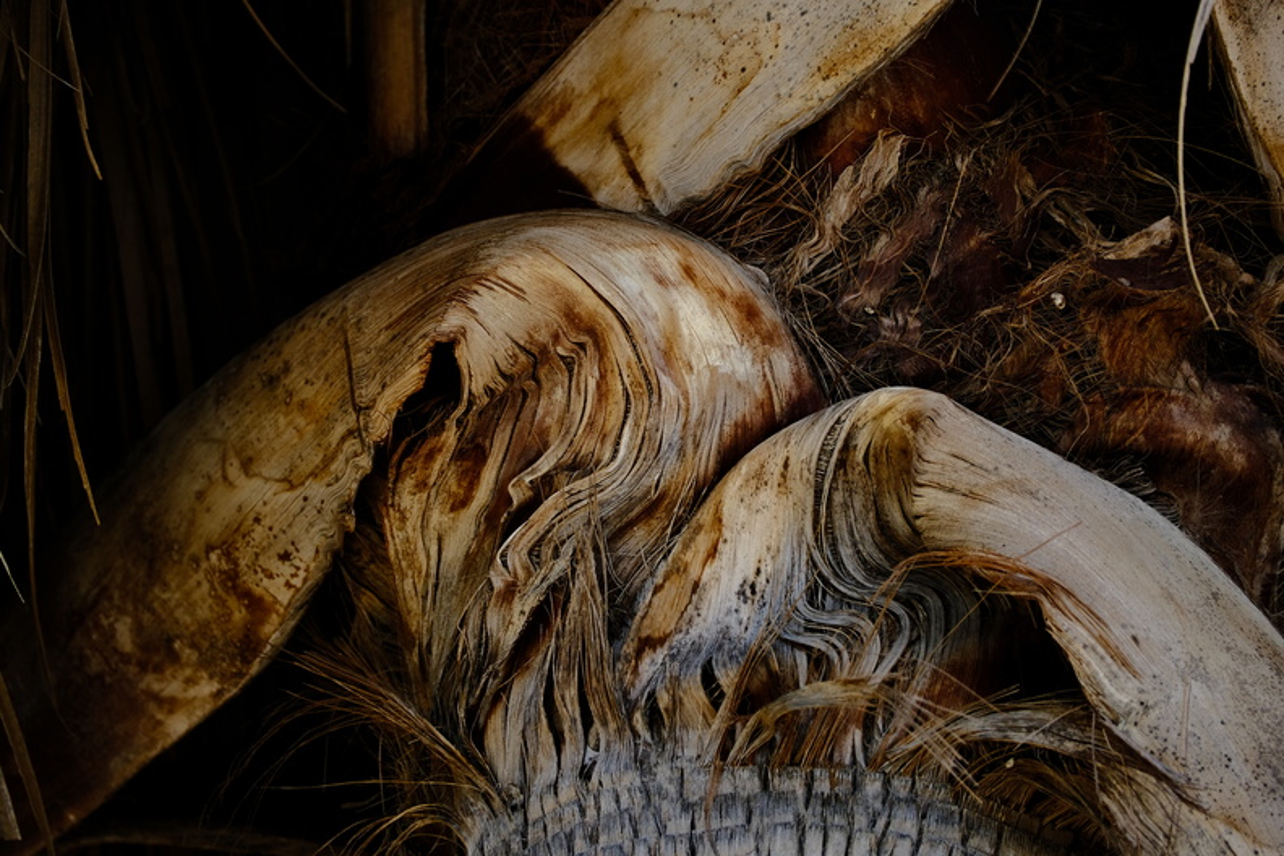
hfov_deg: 4.6
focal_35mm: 450
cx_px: 642
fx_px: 16049
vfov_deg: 3.1
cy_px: 428
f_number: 5.6
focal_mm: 300
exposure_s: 1/1000
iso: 800
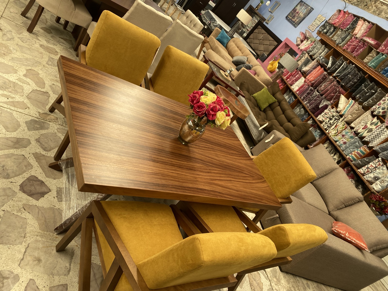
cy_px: 146
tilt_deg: -24.4
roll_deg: -44.0
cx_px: 194
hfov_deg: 67.3
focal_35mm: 26
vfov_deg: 53.1
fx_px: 291
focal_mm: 4.25
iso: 50
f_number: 1.8
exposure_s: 1/122
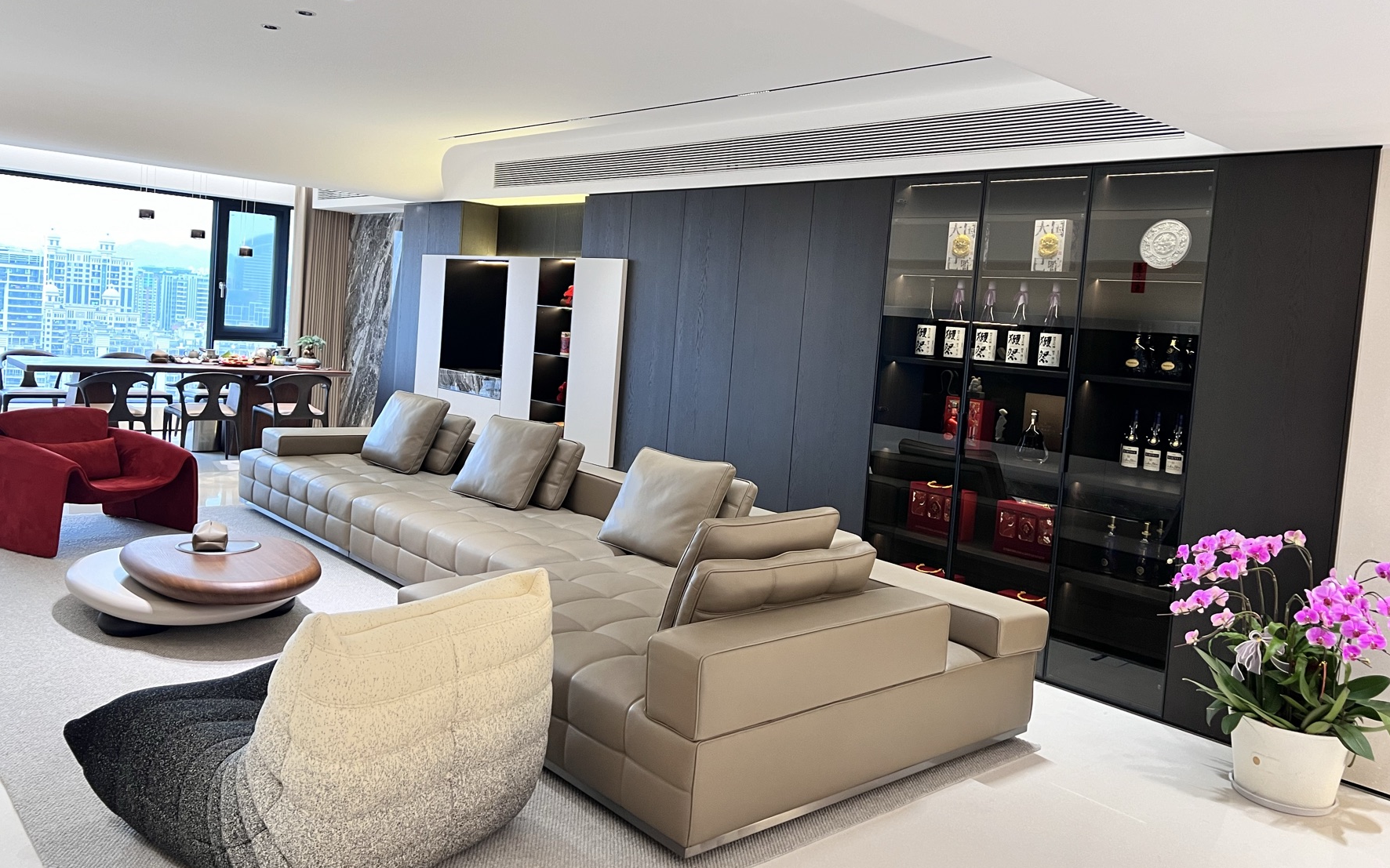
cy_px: 385
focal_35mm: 28
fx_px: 1061
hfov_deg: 66.5
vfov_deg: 44.5
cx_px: 693
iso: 125
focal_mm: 5.7
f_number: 1.5
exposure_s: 1/66
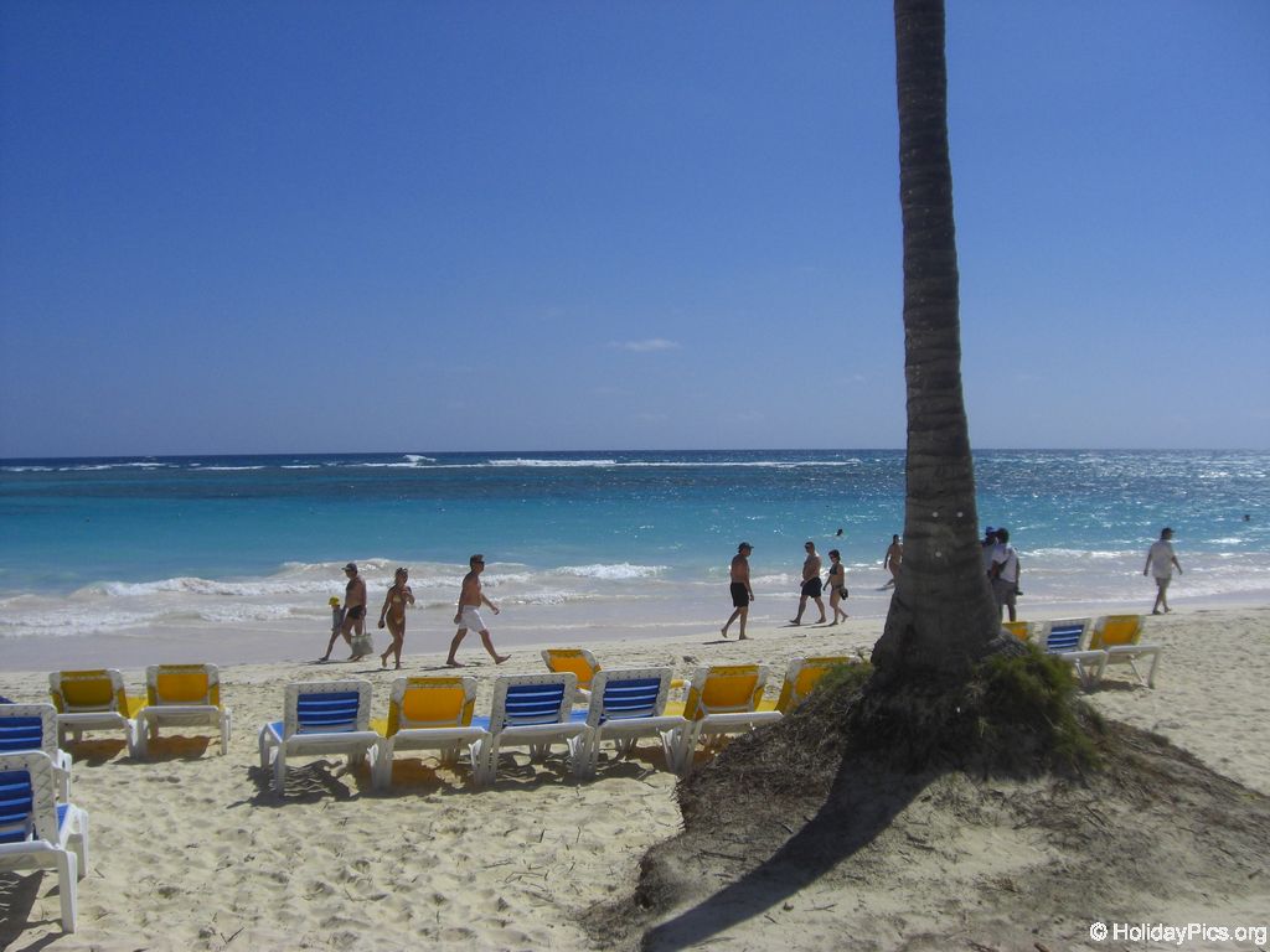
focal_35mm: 38
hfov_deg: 49.0
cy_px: 476
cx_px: 635
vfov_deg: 37.7
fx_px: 1394
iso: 64
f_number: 8
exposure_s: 1/500
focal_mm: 6.2
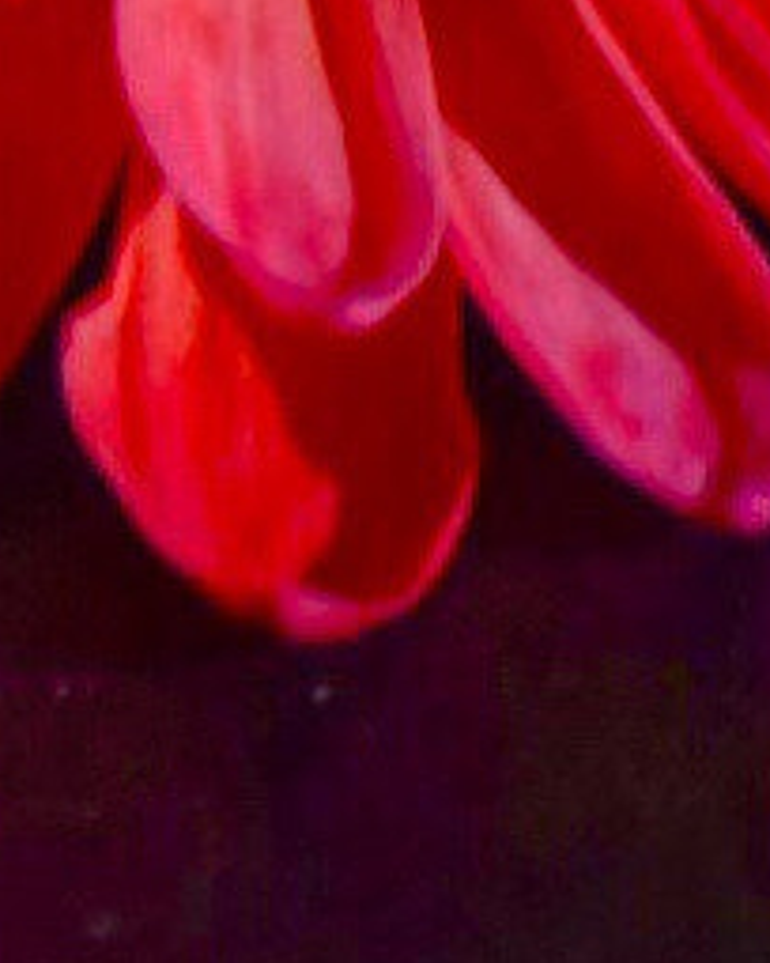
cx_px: -1393
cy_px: -870
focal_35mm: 1766
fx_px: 50307
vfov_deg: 1.1
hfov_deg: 0.9
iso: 2200
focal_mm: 200
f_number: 5.6
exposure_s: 1/125
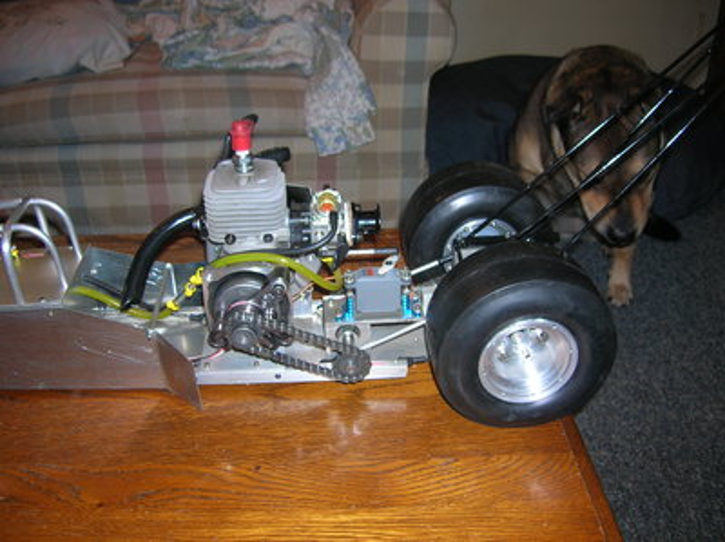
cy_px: 271
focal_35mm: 34
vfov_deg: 41.7
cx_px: 362
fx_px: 711
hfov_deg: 54.0
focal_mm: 5.7
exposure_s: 1/60.1
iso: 50
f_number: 2.9
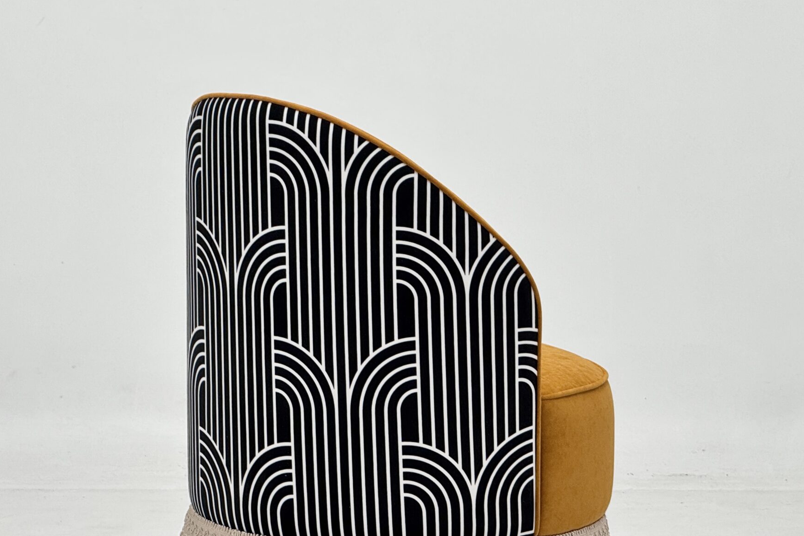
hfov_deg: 11.2
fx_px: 4087
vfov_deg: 7.5
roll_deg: +0.0
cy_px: 340
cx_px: 410
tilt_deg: -7.5
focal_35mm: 183
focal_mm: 15.66
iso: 100
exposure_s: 1/100
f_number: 2.8
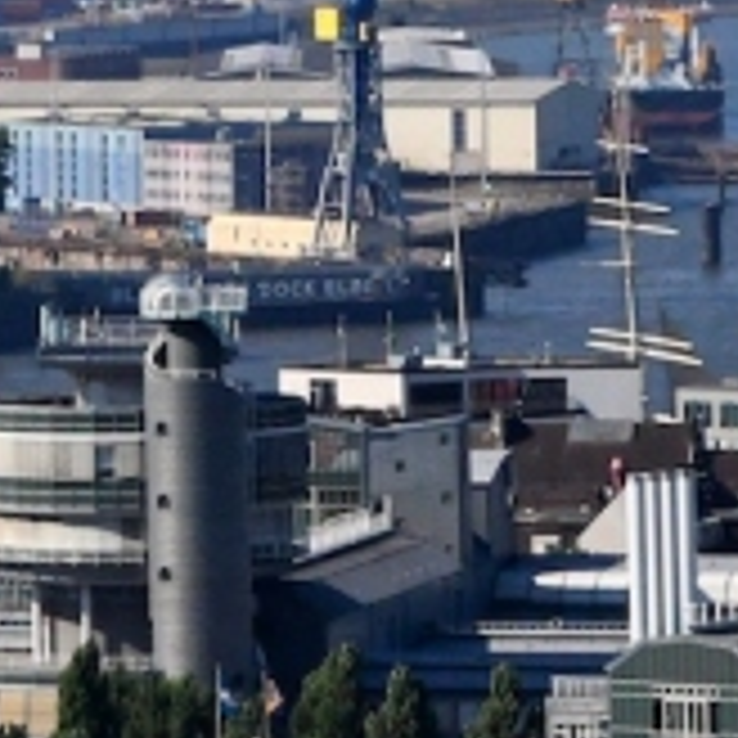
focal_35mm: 499
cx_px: -500
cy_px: -162
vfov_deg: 3.5
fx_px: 12036
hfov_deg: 3.5
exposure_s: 1/4000
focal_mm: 80
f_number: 16
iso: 4000
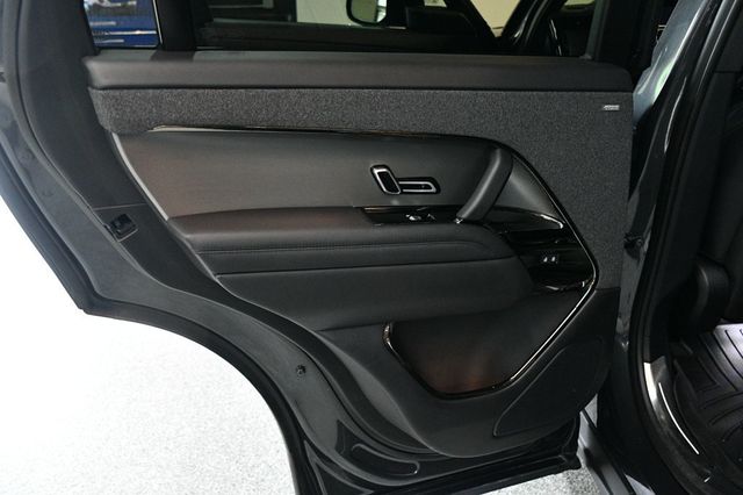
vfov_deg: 39.9
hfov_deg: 57.2
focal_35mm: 33
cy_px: 248
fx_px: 681
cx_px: 372
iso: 3200
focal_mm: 22
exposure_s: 1/80
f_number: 3.5
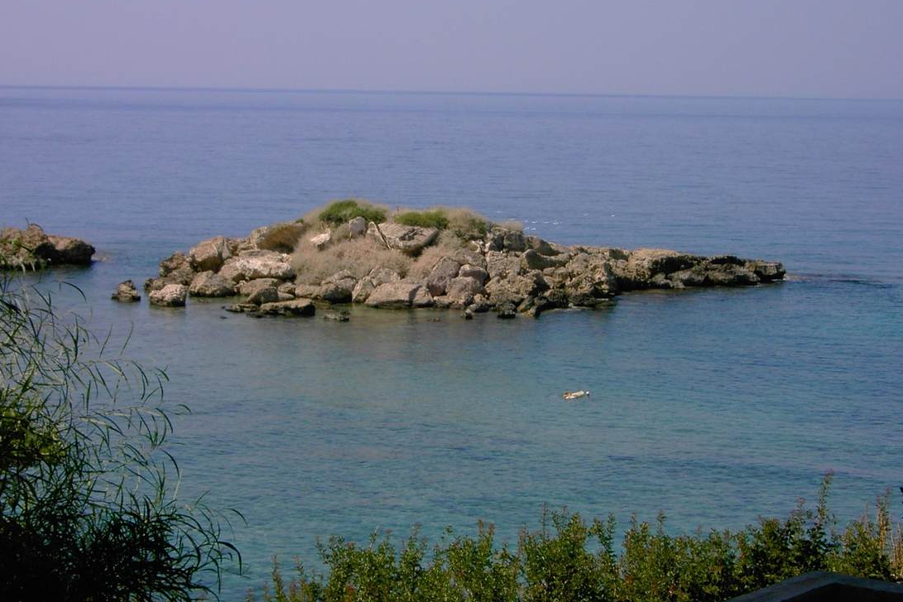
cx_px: 436
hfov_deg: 24.5
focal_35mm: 83
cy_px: 310
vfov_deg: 16.4
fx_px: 2081
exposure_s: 1/320
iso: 100
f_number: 8
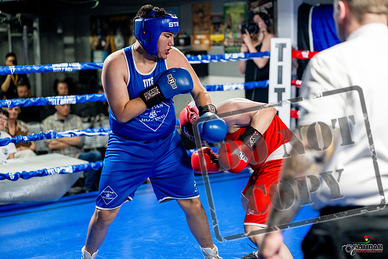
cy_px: 130
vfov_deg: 20.0
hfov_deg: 29.6
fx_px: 733
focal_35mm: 68
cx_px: 194
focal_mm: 68
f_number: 2
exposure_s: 1/1000
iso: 4000
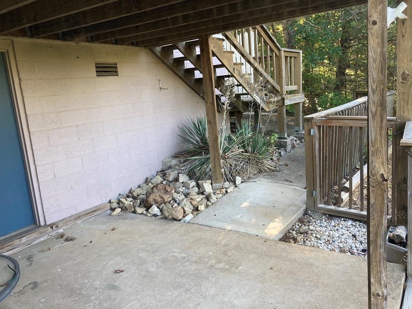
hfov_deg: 63.4
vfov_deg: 49.7
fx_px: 333
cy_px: 154
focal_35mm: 28
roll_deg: +5.5
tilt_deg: -9.0
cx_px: 206
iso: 50
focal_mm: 3.99
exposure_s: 1/121
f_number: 1.8
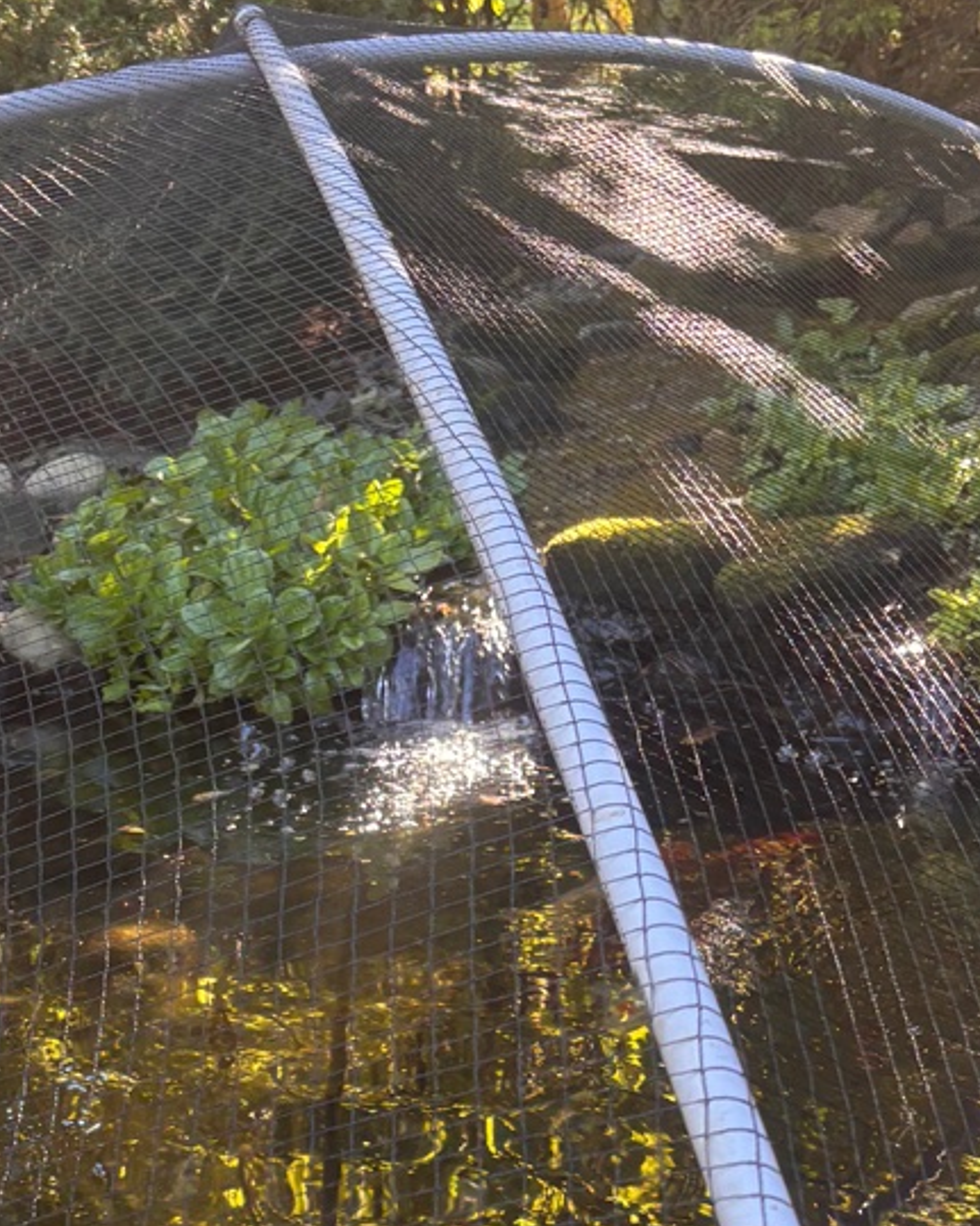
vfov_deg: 23.7
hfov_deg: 20.7
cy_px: 1422
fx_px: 2684
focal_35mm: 74
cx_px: 376
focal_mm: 5.96
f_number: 1.6
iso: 80
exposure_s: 1/121
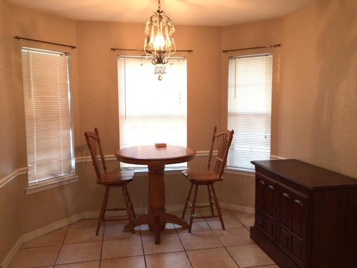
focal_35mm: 29
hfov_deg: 61.7
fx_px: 299
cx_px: 178
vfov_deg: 48.2
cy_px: 134
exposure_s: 1/30
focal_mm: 4.15
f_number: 2.2
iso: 25
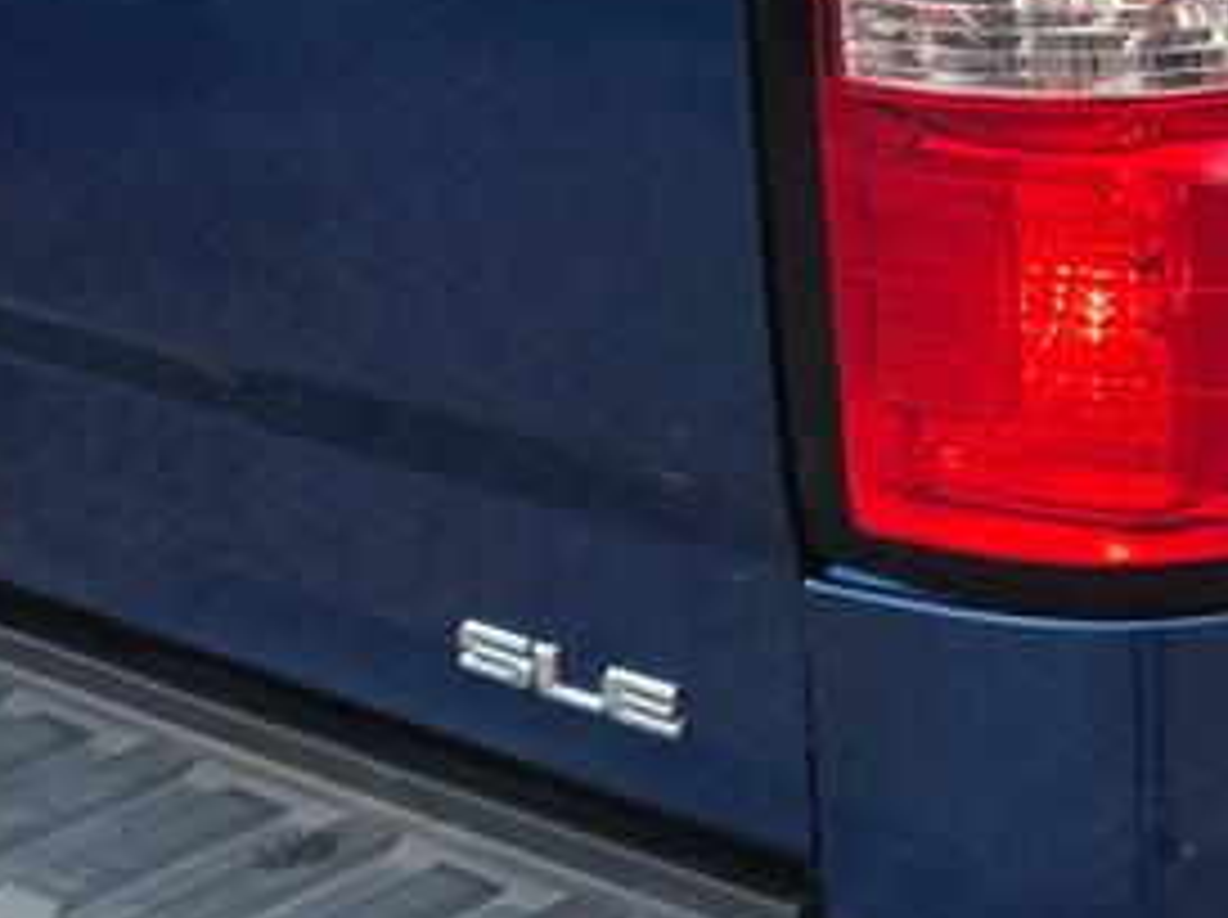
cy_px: 4
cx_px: 1309
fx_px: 3826
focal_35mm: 108
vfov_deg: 13.5
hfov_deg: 17.7
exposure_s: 1/359
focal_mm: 6.3
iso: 40
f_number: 1.7
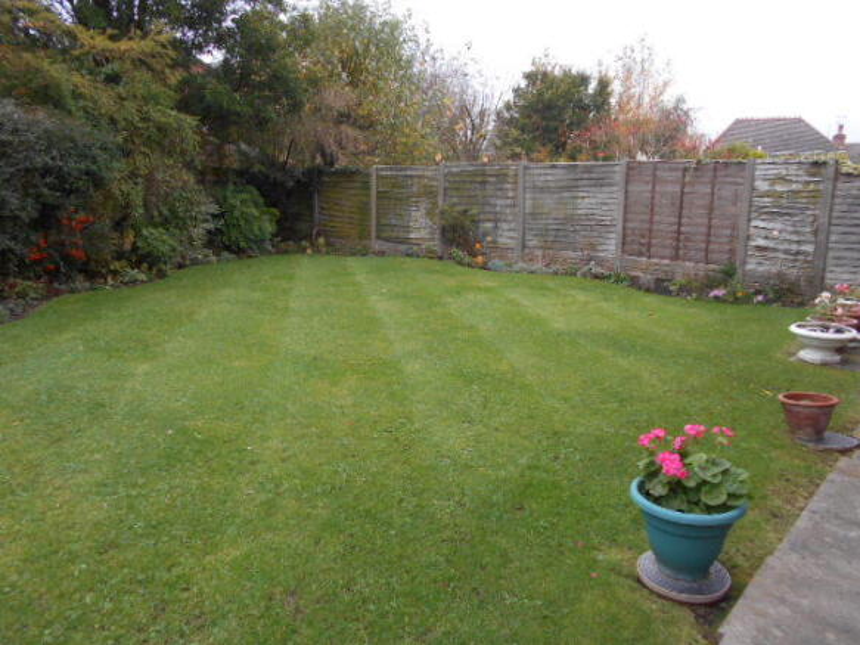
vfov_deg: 53.0
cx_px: 430
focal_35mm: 26
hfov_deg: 67.3
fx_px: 646
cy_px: 322
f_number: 3.2
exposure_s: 1/30
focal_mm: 4.6
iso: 80
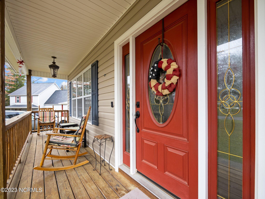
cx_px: 132
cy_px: 100
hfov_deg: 102.1
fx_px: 107
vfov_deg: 85.7
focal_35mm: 14
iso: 200
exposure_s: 1/40
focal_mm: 7
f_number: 5.6
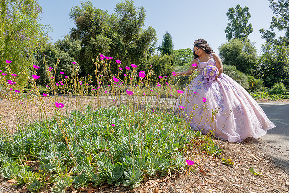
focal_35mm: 24
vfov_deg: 53.2
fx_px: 193
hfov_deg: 73.7
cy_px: 96
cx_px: 144
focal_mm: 24
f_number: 10
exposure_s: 1/200
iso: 200
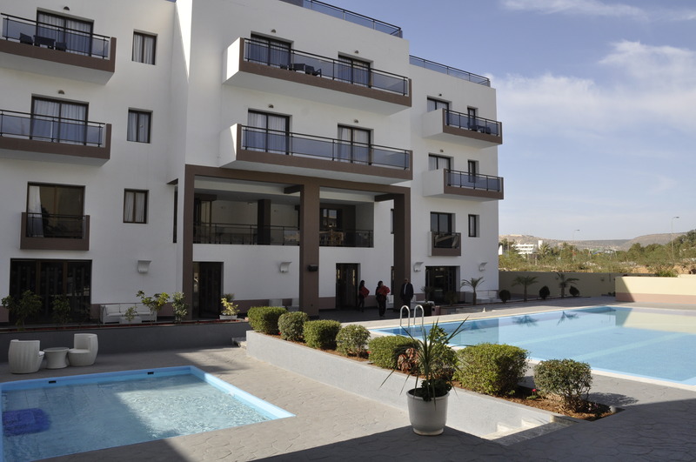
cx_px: 348
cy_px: 231
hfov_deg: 67.5
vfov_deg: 47.8
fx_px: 521
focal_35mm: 27
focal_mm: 18
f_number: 10
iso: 400
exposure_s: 1/400
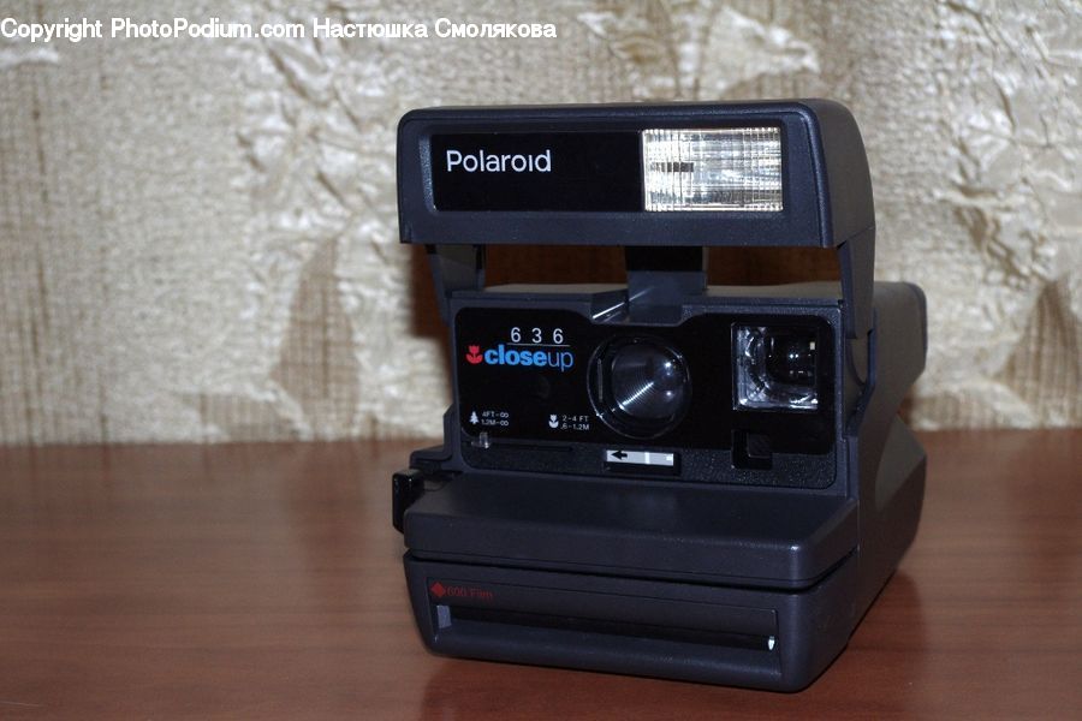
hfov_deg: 31.4
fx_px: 1923
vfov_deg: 21.2
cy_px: 360
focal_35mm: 64
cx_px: 541
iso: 800
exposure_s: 1/30
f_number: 8
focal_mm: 42.5
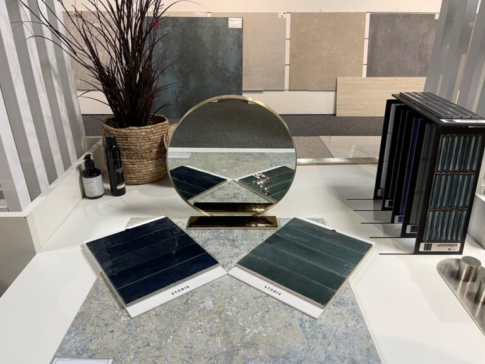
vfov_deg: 53.1
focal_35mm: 26
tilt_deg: -26.2
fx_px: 364
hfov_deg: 67.3
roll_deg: -0.1
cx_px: 242
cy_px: 182
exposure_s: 1/50
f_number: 1.6
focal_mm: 5.1
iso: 125
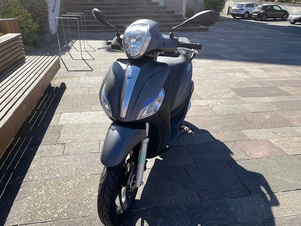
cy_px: 113
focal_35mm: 26
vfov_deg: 53.1
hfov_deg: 67.3
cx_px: 150
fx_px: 226
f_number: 1.6
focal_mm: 4.2
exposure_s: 1/2053
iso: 32
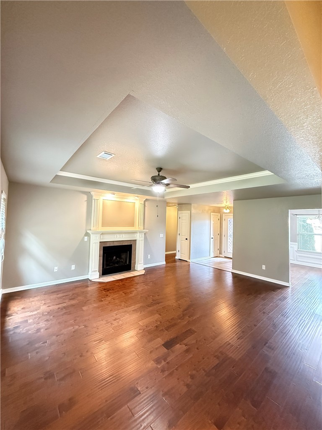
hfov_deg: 85.7
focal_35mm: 14
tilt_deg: +3.1
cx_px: 161
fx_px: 174
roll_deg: -2.2
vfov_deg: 102.1
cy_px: 215
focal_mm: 2.22
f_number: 2.2
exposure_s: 1/40
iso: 1000
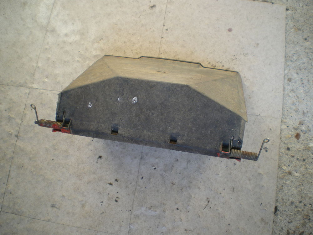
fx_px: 326
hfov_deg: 51.4
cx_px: 156
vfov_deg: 39.7
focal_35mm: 36
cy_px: 118
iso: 125
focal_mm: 6.3
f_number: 3.1
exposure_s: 1/50
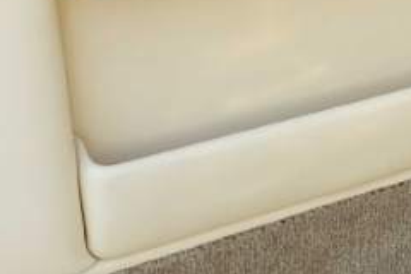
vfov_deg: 11.3
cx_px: 377
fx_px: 1313
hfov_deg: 17.5
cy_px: -163
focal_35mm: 115
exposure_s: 1/80
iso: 125
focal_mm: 8.8
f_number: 3.2
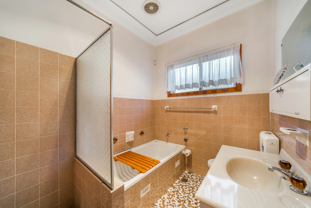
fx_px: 104
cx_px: 156
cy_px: 104
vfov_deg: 90.0
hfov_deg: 112.6
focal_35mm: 12
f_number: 11
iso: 800
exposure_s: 1/6
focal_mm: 12
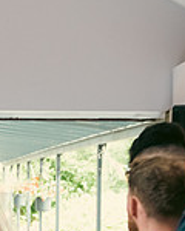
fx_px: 1307
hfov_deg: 8.0
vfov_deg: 10.0
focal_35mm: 191
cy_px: 278
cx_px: -62
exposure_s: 1/160
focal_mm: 50
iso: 1000
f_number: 3.5
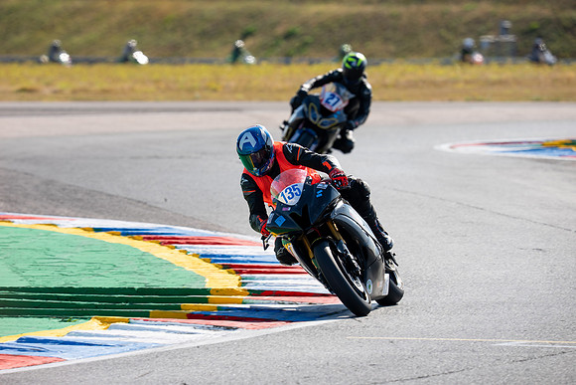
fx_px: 6401
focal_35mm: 400
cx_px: 288
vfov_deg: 3.4
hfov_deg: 5.2
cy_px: 192
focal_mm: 400
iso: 100
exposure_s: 1/320
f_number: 6.3
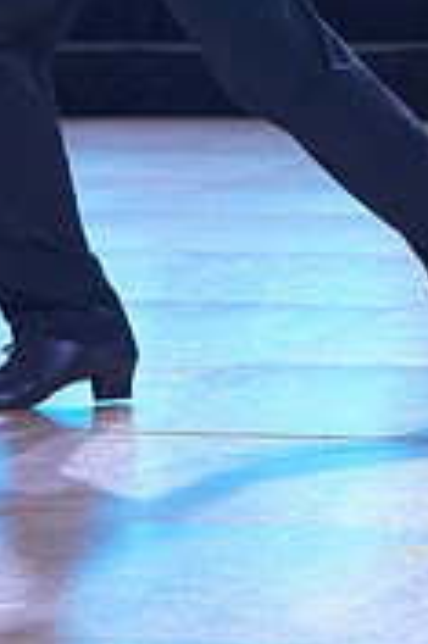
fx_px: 7075
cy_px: -326
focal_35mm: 396
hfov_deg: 3.5
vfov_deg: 5.2
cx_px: 60
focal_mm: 120
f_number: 5.6
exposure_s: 1/400
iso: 1600
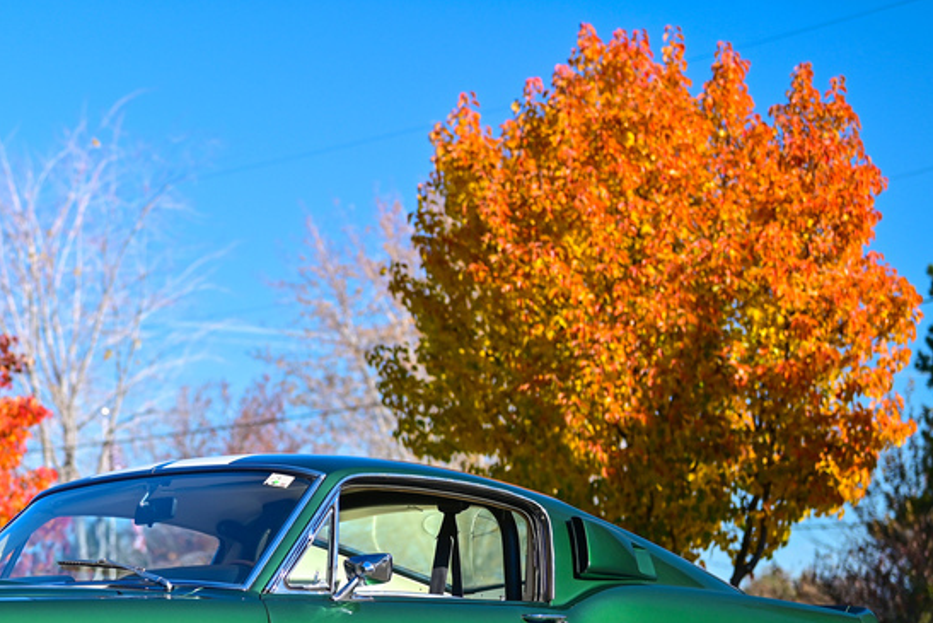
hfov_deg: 15.9
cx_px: 152
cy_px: 552
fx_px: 3318
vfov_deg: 10.7
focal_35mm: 128
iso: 160
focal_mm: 70
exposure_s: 1/640
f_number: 2.8
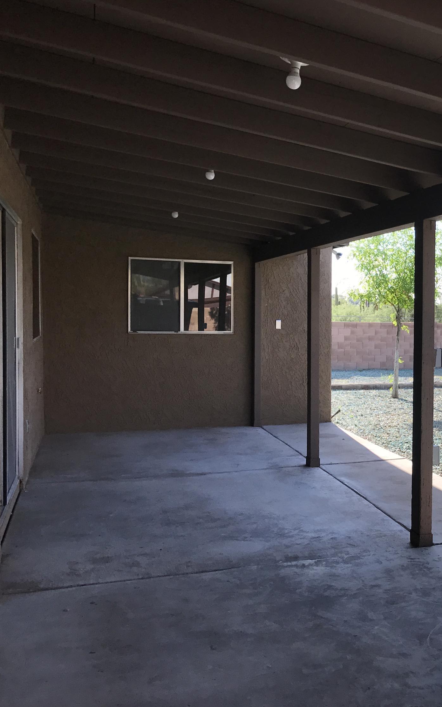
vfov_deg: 49.3
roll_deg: -0.8
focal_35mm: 40
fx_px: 771
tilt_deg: -4.2
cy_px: 355
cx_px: 445
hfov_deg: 29.8
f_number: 1.8
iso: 20
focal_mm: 3.99
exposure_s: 1/748
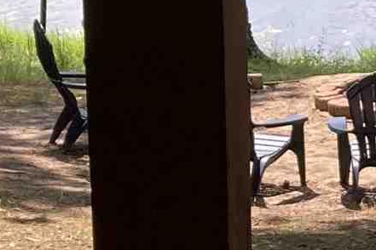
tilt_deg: -11.3
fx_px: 2120
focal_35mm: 203
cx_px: 744
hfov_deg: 9.5
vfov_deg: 6.7
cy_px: -22
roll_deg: -0.6
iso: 20
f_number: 1.8
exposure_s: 1/457
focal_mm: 3.99
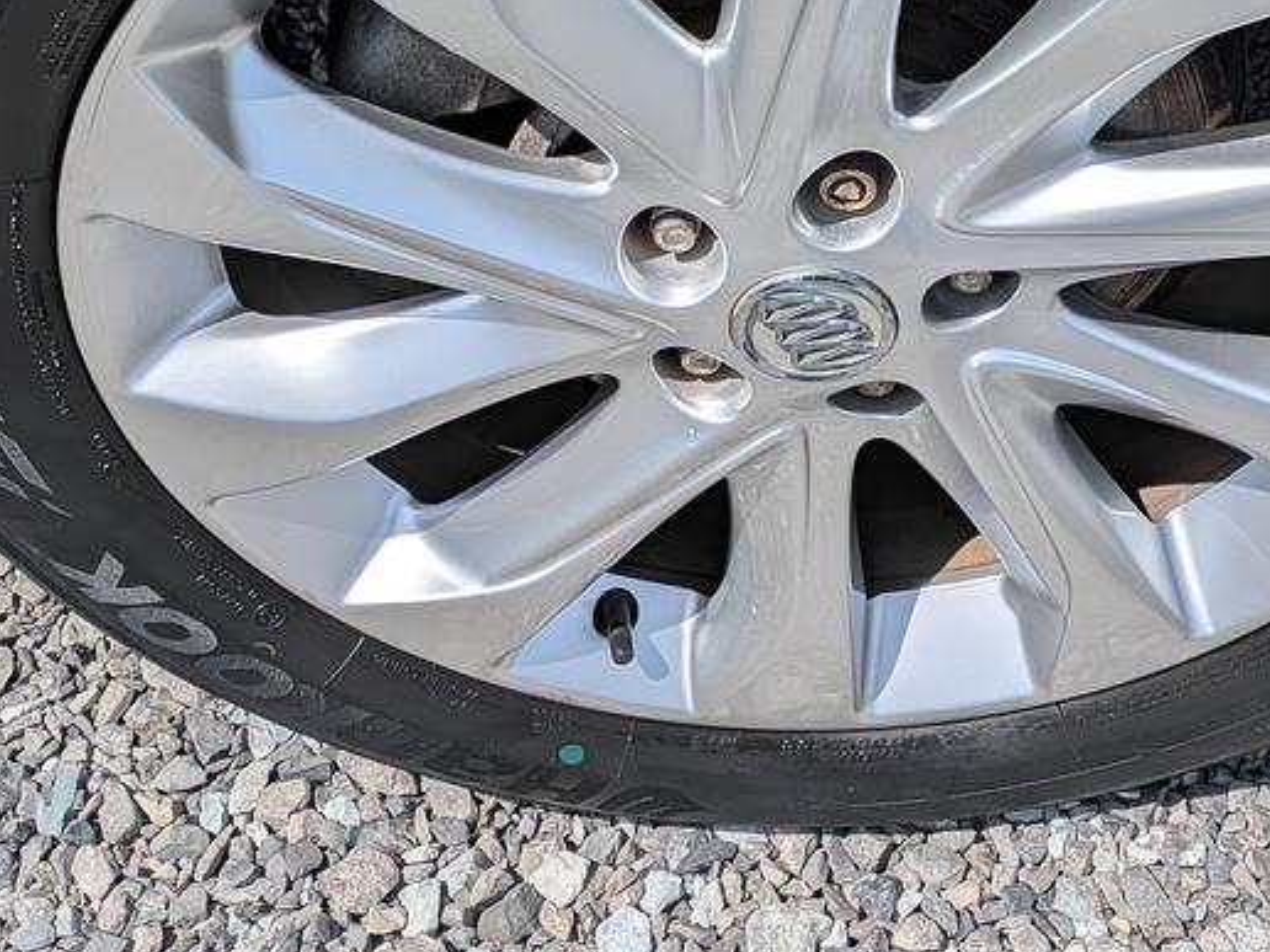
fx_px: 2275
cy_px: 69
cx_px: 855
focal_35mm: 62
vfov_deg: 23.0
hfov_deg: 30.9
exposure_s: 1/4739
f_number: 1.89
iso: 47
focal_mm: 5.43
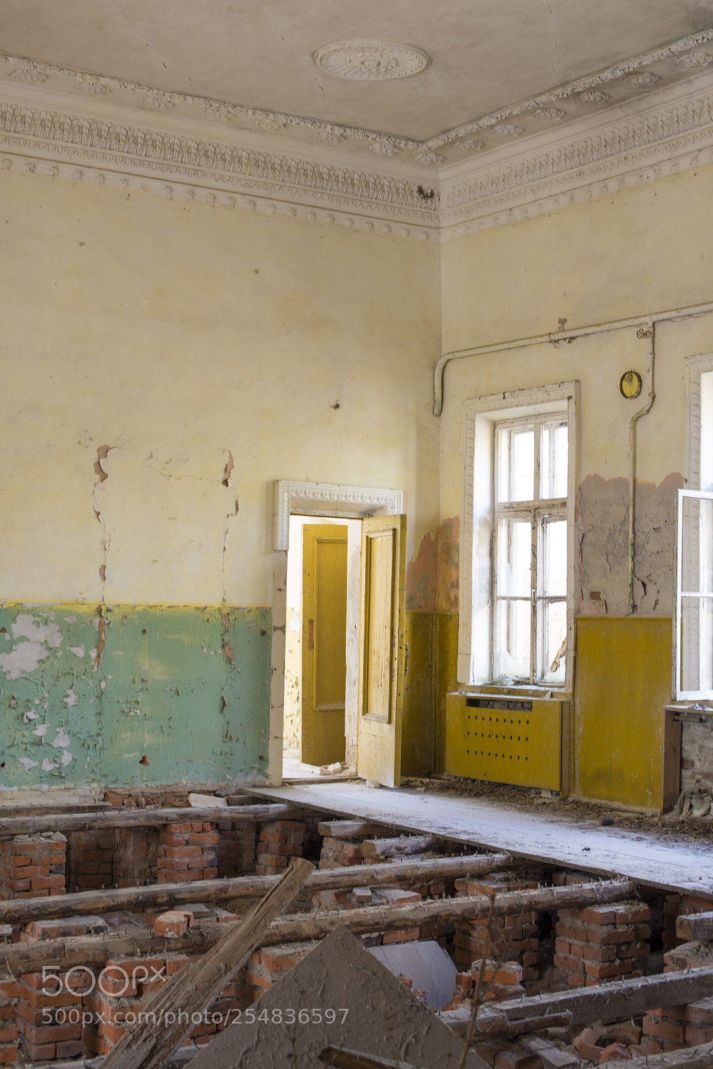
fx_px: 1484
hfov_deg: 27.0
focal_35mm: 50
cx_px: 356
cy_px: 534
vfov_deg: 39.6
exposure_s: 1/8
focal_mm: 50
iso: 400
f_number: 8
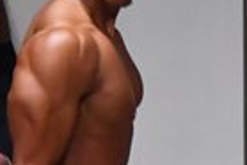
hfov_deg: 1.5
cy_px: 234
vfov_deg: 1.0
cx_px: 619
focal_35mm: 1335
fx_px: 9169
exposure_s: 1/400
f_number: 5.6
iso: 6400
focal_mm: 160
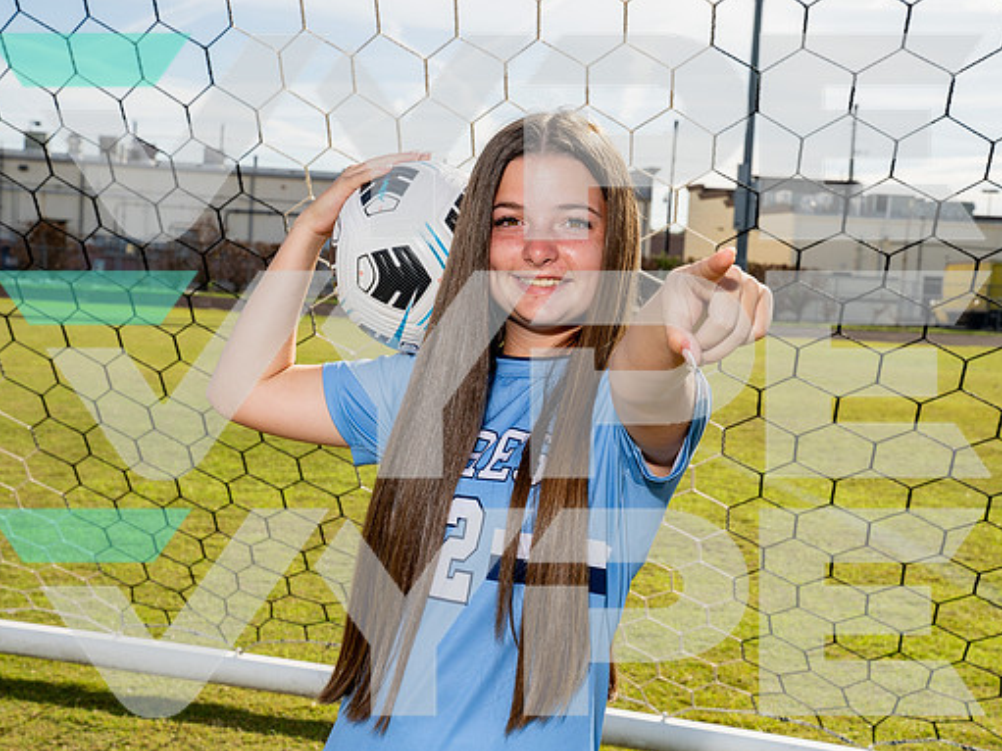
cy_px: 376
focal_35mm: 60
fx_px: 1736
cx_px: 492
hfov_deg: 32.2
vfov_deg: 24.4
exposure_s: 1/250
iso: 200
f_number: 11
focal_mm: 55
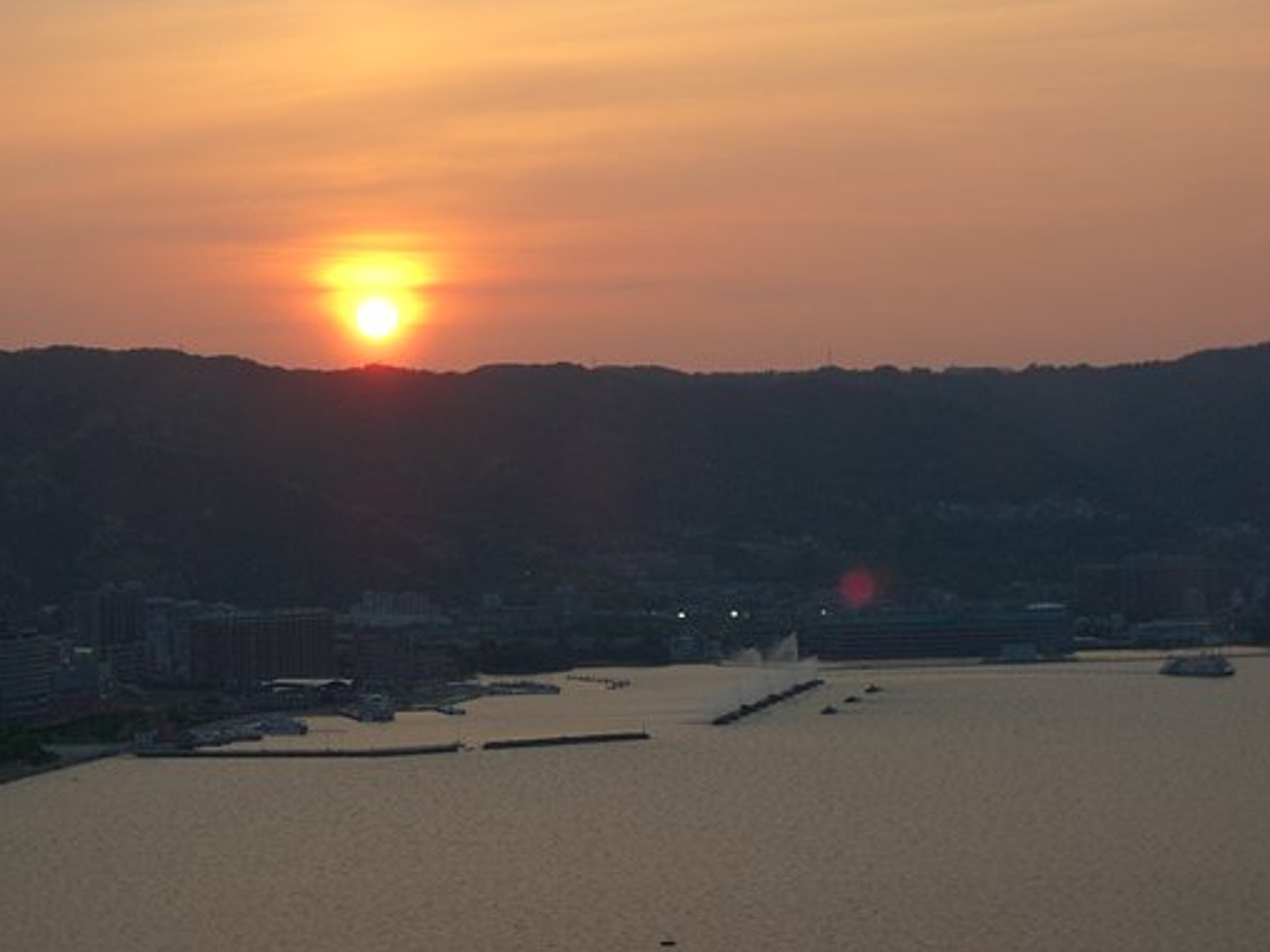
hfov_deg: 17.1
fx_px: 4219
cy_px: 475
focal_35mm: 115
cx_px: 638
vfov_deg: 12.9
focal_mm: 23.7
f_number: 5.4
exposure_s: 1/125
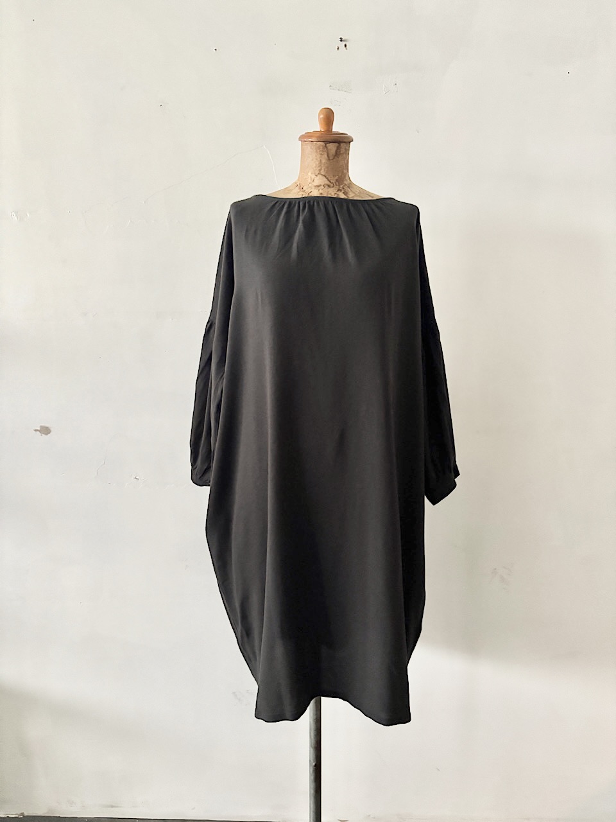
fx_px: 617
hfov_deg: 53.1
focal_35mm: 26
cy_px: 411
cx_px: 308
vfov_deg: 67.3
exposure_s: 1/32
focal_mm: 5.96
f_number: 1.6
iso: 640
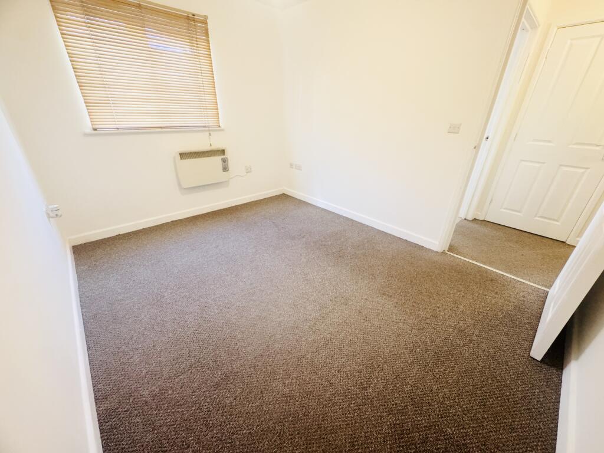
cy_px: 226
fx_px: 244
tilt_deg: -25.1
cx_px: 302
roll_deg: -0.7
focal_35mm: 14
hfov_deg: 102.1
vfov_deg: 85.7
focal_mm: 2.22
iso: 320
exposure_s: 1/50
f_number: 2.2
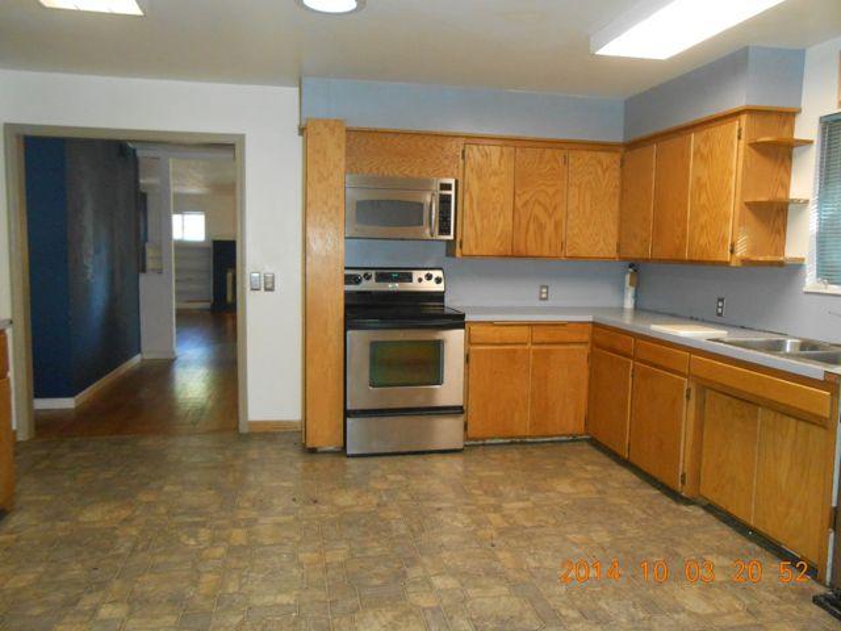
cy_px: 316
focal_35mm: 26
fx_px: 632
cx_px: 420
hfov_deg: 67.3
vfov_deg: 53.1
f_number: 3.5
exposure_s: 1/25
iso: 500
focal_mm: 4.6
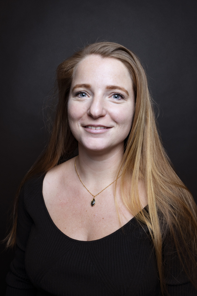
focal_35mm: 30
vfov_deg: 61.9
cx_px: 98
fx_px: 246
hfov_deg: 43.6
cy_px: 148
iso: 200
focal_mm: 20
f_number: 14
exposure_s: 1/100
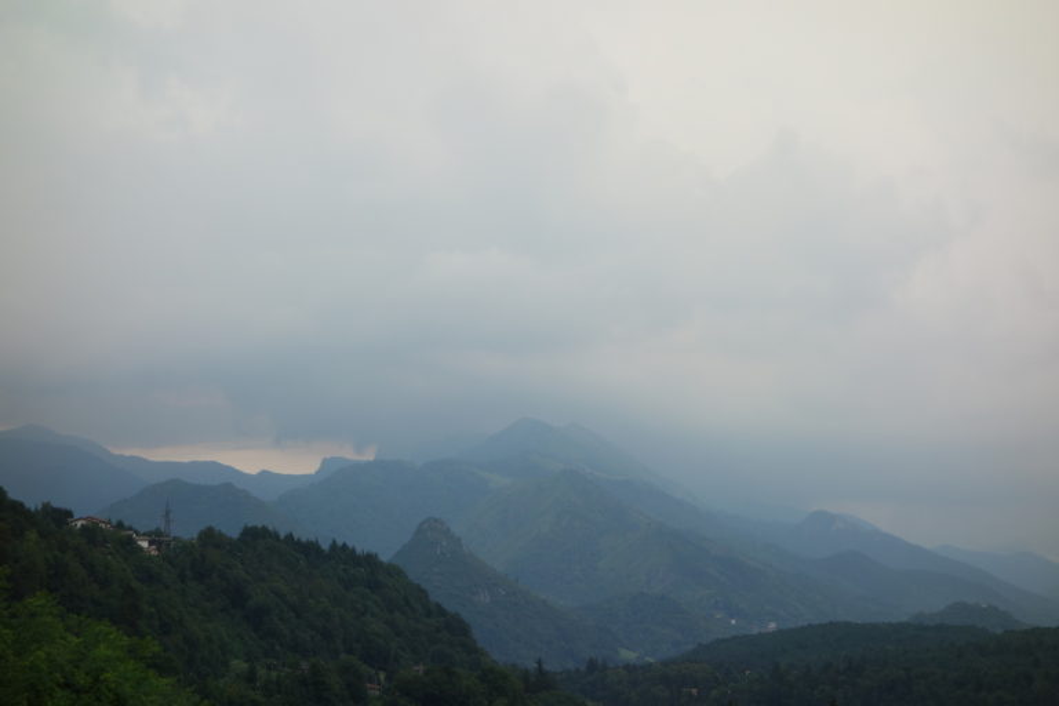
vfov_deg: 13.7
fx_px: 2941
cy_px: 353
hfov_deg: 20.4
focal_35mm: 100
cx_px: 530
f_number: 5.6
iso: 125
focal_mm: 37.1
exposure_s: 1/100
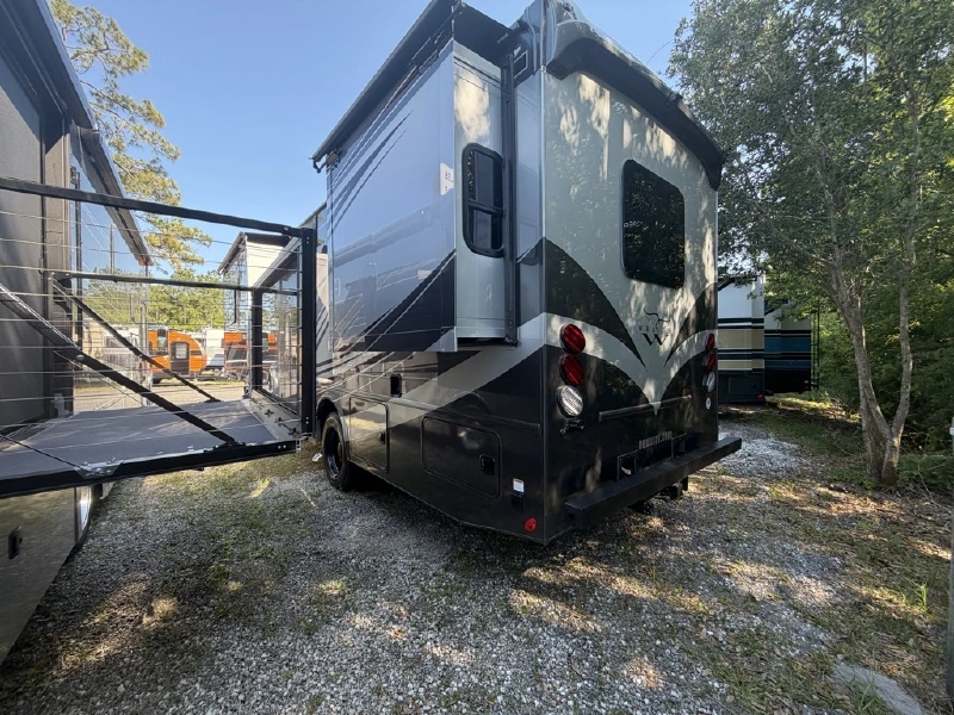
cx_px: 477
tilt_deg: -2.0
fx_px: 386
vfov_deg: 85.7
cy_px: 358
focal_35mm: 14
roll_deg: -0.8
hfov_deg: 102.1
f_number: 2.2
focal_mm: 2.22
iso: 50
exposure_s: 1/187
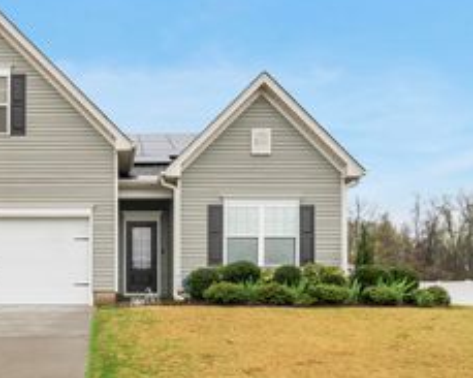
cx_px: 105
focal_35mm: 39
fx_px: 546
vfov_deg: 36.9
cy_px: 301
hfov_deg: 44.9
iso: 80
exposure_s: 1/50
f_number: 7.1
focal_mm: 19
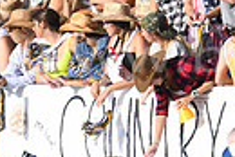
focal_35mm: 1272
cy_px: -59
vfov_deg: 1.1
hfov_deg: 1.6
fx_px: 8313
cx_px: 430
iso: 200
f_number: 4
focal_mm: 190
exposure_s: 1/2500
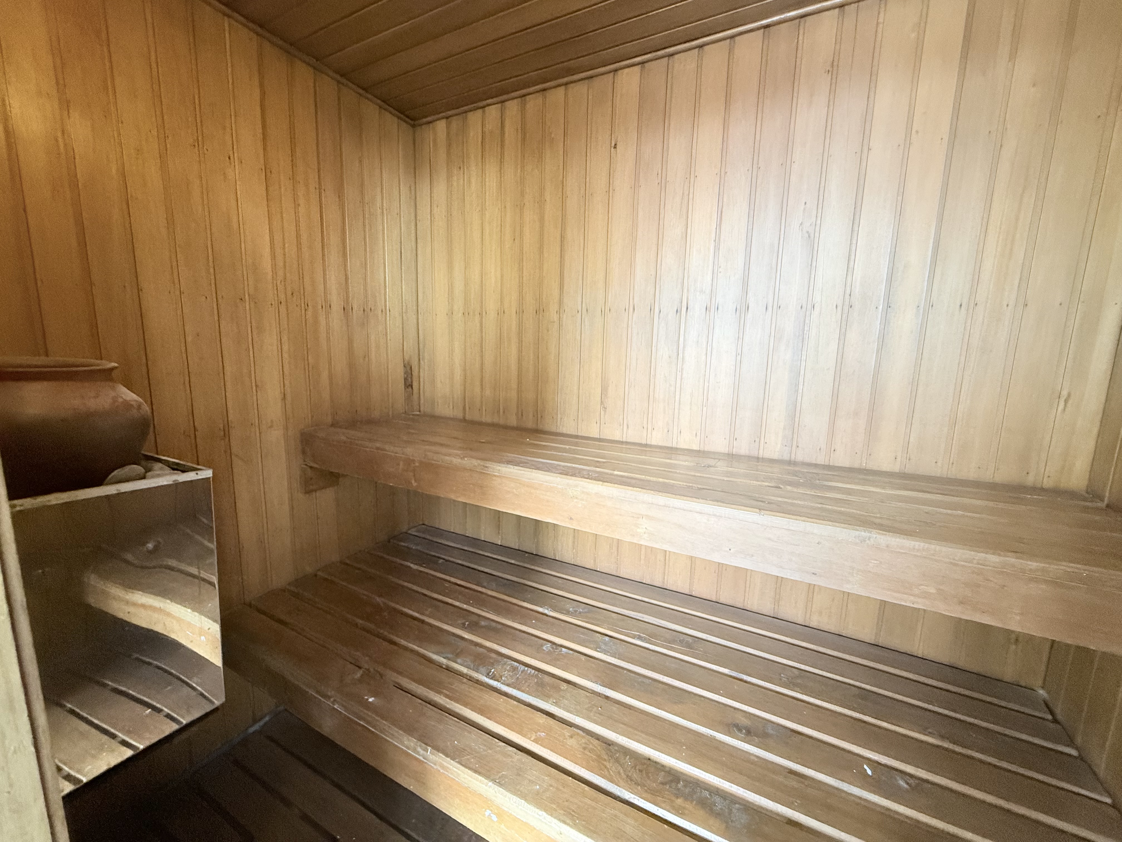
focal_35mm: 14
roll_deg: -1.3
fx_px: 454
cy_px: 421
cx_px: 561
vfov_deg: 85.7
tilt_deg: -9.9
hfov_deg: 102.1
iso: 400
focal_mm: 2.22
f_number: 2.2
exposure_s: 1/60
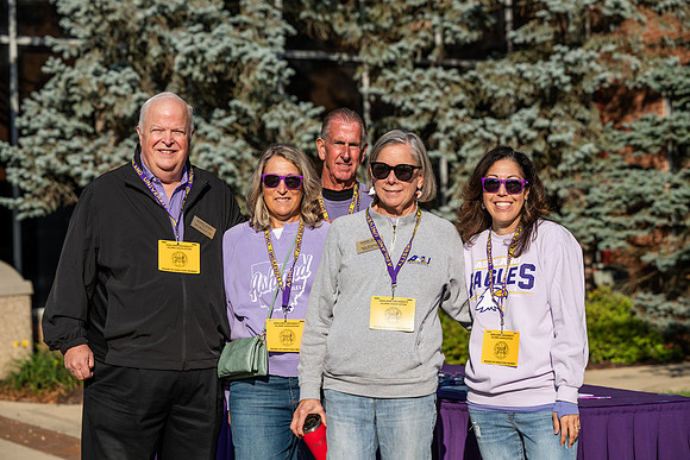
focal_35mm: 92
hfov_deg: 22.1
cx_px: 345
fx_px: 1764
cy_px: 230
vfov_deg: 14.9
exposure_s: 1/1250
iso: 100
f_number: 4.5
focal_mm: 92
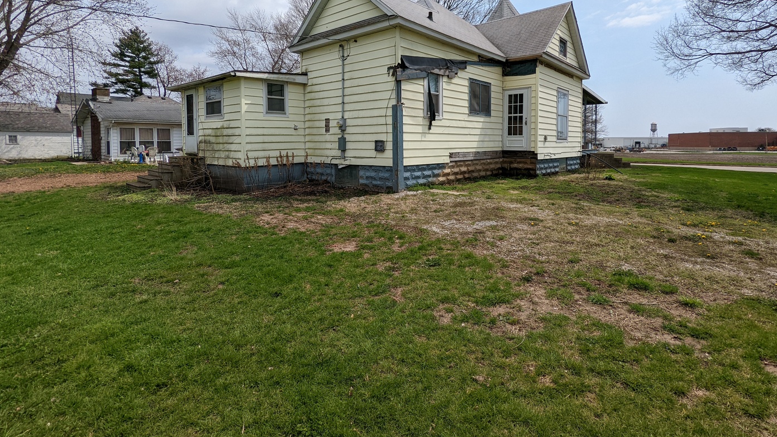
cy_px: 155
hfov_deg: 92.6
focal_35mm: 18
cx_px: 400
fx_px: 371
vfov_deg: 59.9
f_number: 2.2
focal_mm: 2.35
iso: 52
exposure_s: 1/2381
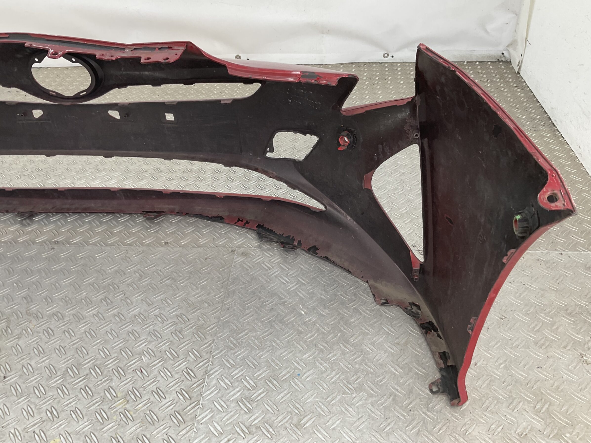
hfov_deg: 58.3
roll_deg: +2.9
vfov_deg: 45.4
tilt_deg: -35.0
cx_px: 288
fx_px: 529
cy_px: 220
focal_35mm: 31
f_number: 1.8
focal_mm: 3
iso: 25
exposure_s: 1/100
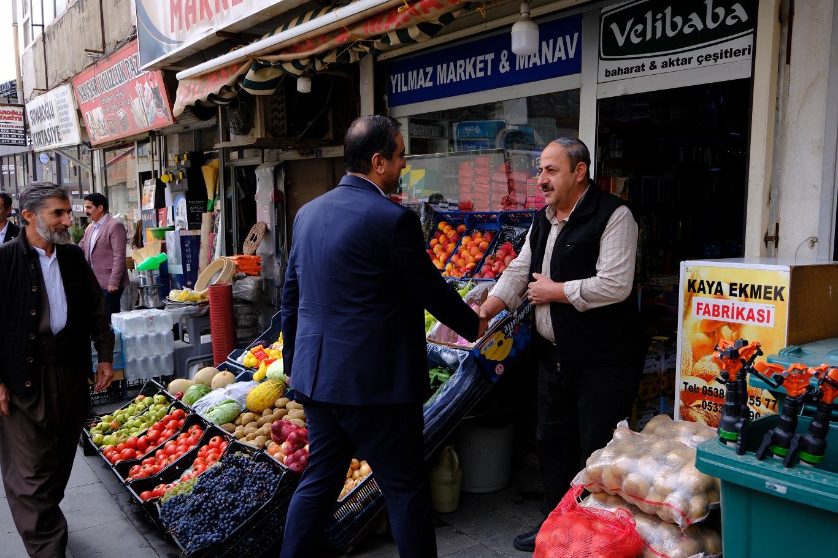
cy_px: 279
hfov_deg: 63.7
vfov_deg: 44.9
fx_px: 675
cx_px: 419
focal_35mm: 29
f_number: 4.5
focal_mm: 19.2
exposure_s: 1/320
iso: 250
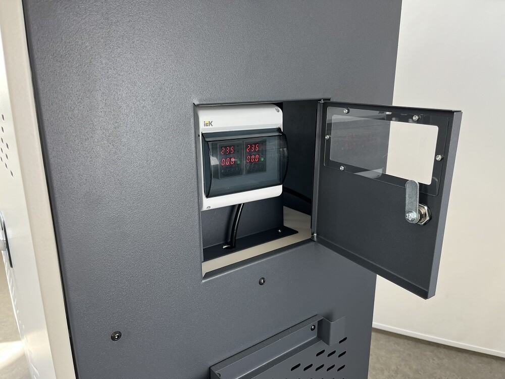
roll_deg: +0.8
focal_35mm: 26
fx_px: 379
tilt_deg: -14.3
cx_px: 252
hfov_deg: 67.3
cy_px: 190
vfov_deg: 53.1
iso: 64
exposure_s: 1/100
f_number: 1.6
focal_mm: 5.1
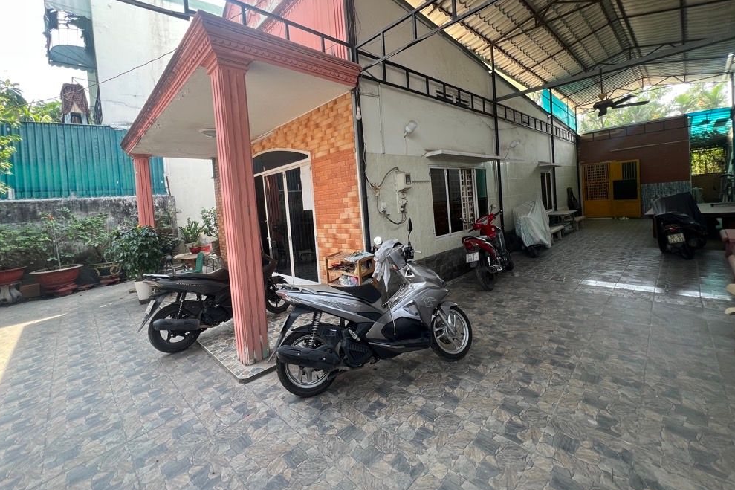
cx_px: 362
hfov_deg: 104.3
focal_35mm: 14
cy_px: 213
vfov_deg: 80.8
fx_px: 286
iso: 32
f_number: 1.8
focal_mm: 1.57
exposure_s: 1/99
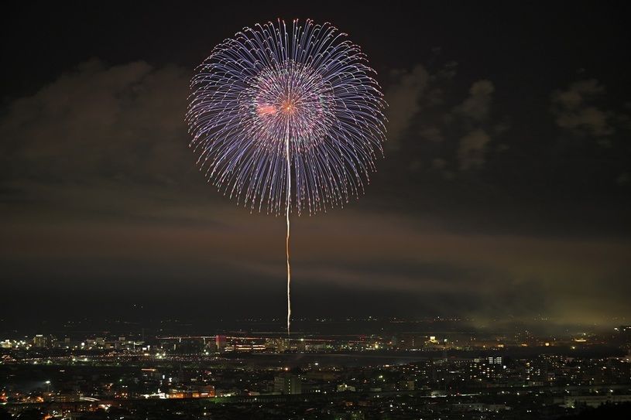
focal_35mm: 200
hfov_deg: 10.3
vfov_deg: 6.9
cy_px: 210
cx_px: 316
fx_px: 3505
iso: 80
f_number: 4
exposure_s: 10
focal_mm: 200
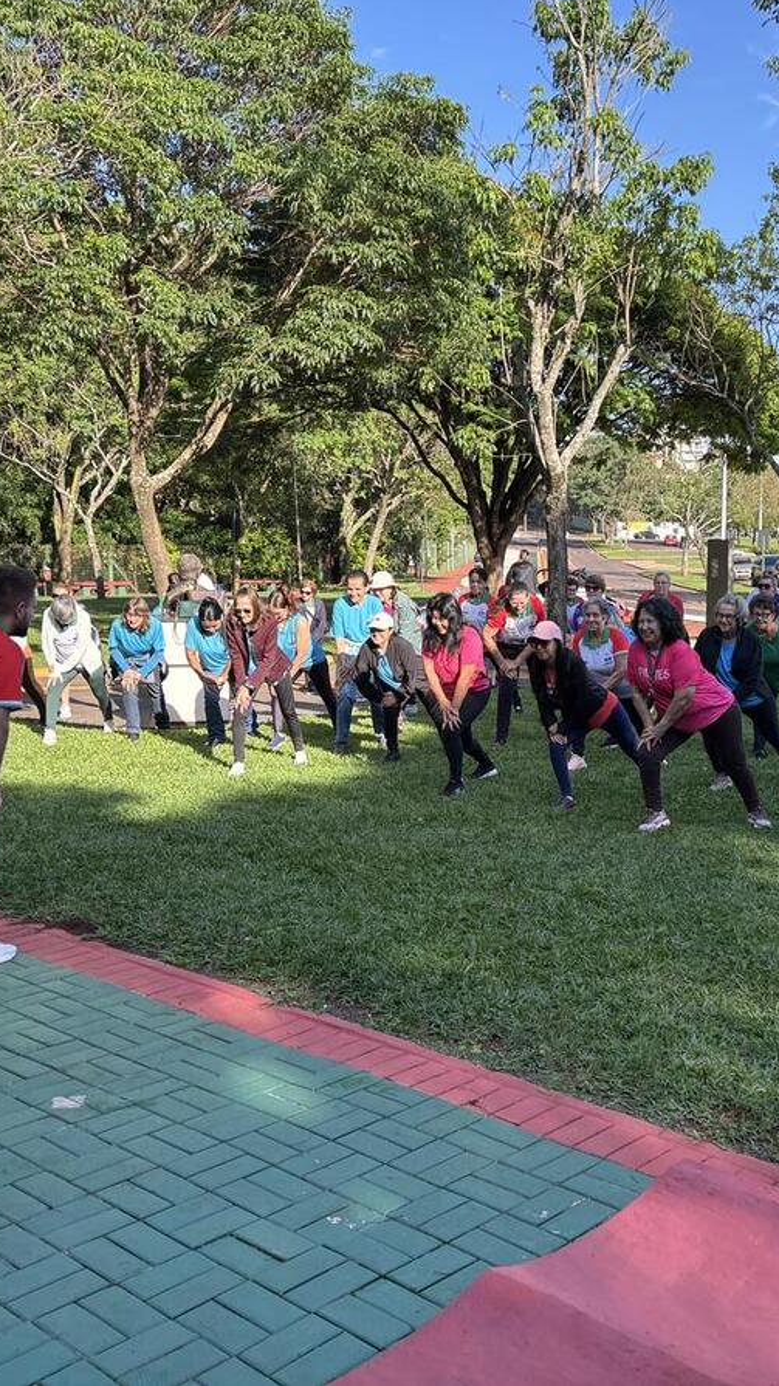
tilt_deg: -5.9
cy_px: 691
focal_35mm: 38
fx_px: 1396
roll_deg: +0.5
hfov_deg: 31.0
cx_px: 497
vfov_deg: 52.8
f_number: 1.6
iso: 50
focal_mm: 5.96
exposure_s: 1/722
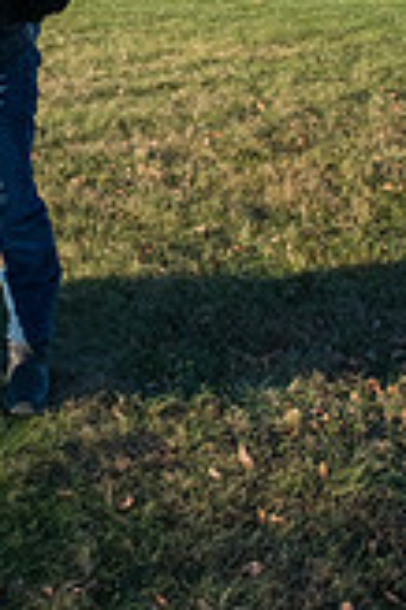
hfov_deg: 18.9
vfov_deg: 29.2
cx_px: -142
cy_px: 56
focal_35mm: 66
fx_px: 1119
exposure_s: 1/1000
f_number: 13
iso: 2000
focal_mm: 24
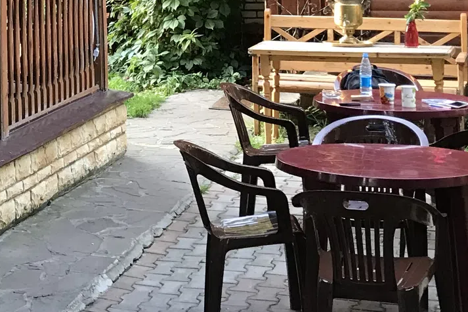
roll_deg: -0.4
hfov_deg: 20.0
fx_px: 1274
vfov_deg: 13.4
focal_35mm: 98
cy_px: -99
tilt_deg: +1.6
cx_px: -36
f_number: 1.8
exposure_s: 1/33
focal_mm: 3.99
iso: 40
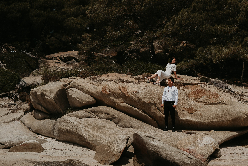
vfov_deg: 28.0
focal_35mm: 48
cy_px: 59
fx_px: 331
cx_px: 169
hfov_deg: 40.5
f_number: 2
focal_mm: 35
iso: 100
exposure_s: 1/8000
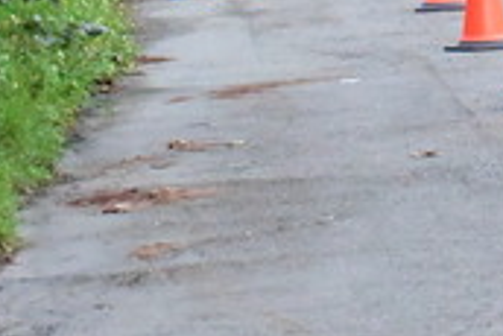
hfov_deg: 6.3
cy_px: -206
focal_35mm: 317
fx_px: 4433
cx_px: 1029
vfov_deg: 4.3
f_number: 11
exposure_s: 1/2000
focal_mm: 70
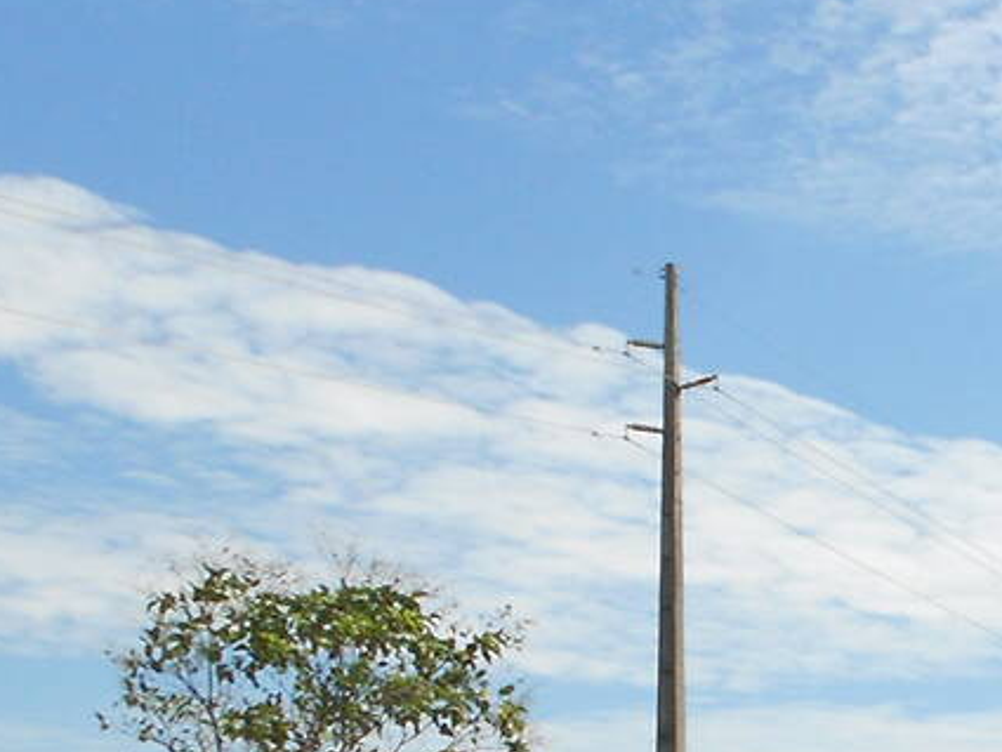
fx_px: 2548
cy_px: 1016
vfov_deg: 15.8
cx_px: 1608
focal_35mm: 88
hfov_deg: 18.9
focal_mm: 4.6
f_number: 3.2
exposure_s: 1/1000
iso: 80
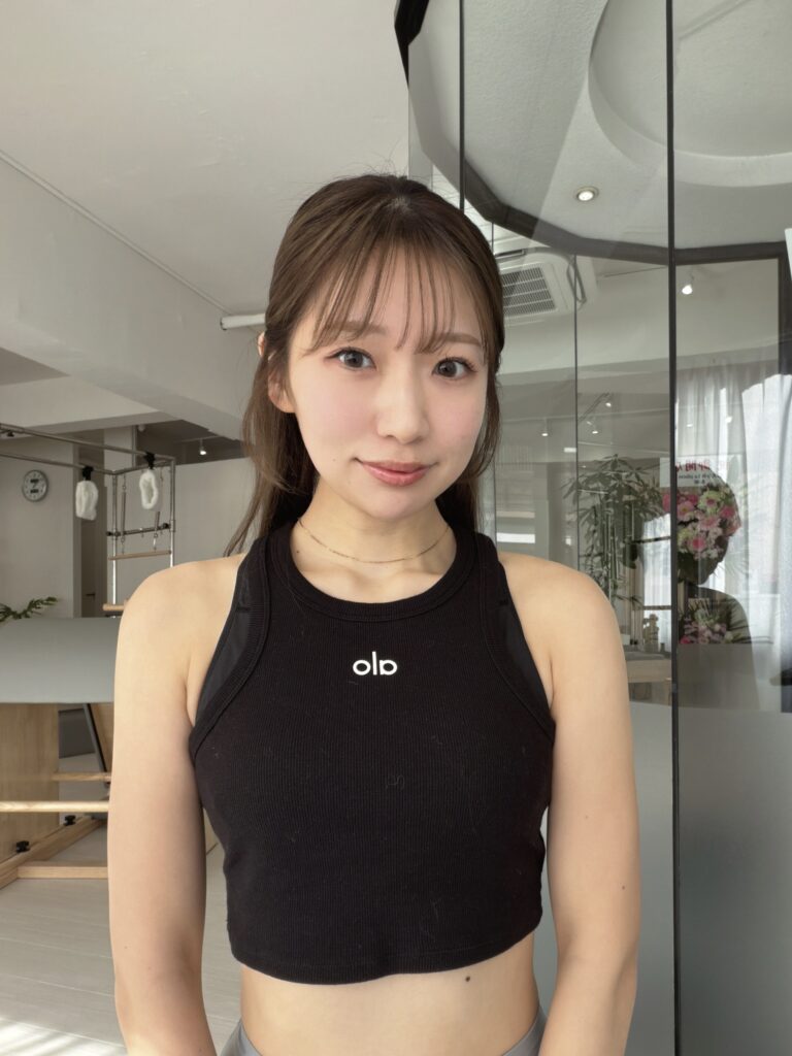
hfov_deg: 66.0
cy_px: 528
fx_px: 610
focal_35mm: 20
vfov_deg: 81.7
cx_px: 396
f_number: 1.9
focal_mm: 2.71
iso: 25
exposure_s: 1/125
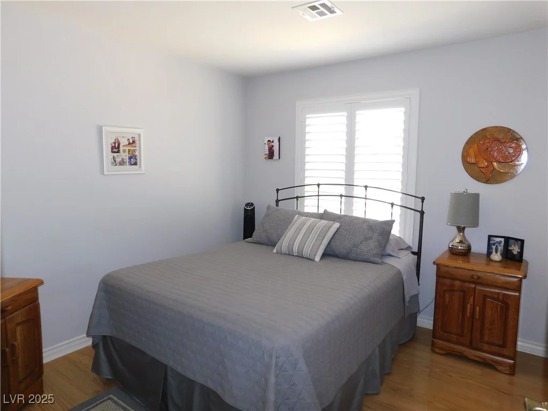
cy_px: 206
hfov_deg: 73.9
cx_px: 274
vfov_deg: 58.9
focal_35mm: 23
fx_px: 364
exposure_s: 1/30
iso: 200
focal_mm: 4
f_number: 3
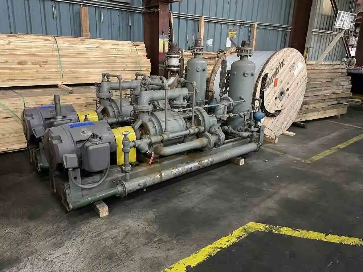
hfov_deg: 67.3
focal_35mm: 26
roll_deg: -1.6
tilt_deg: -16.9
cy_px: 136
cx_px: 182
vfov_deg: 53.1
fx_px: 273
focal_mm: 4.2
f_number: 1.6
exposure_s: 1/32
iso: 640
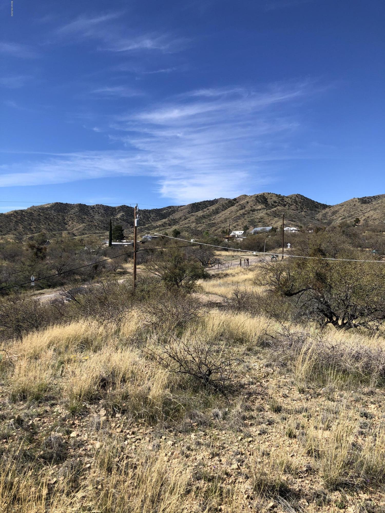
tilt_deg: +0.4
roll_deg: -2.5
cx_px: 192
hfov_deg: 49.7
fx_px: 415
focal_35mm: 28
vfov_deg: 63.4
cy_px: 256
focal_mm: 3.99
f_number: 1.8
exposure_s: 1/1845
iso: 20
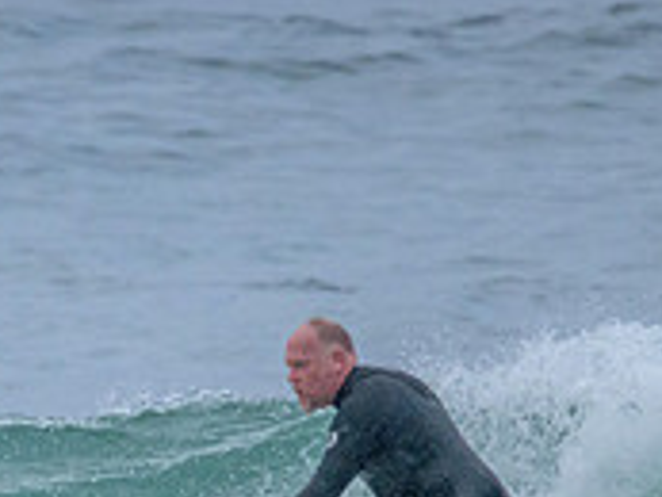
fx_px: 49432
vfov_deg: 0.6
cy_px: 606
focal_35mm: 2583
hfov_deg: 0.8
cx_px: 134
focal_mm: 800
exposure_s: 1/1600
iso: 3600
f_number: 11
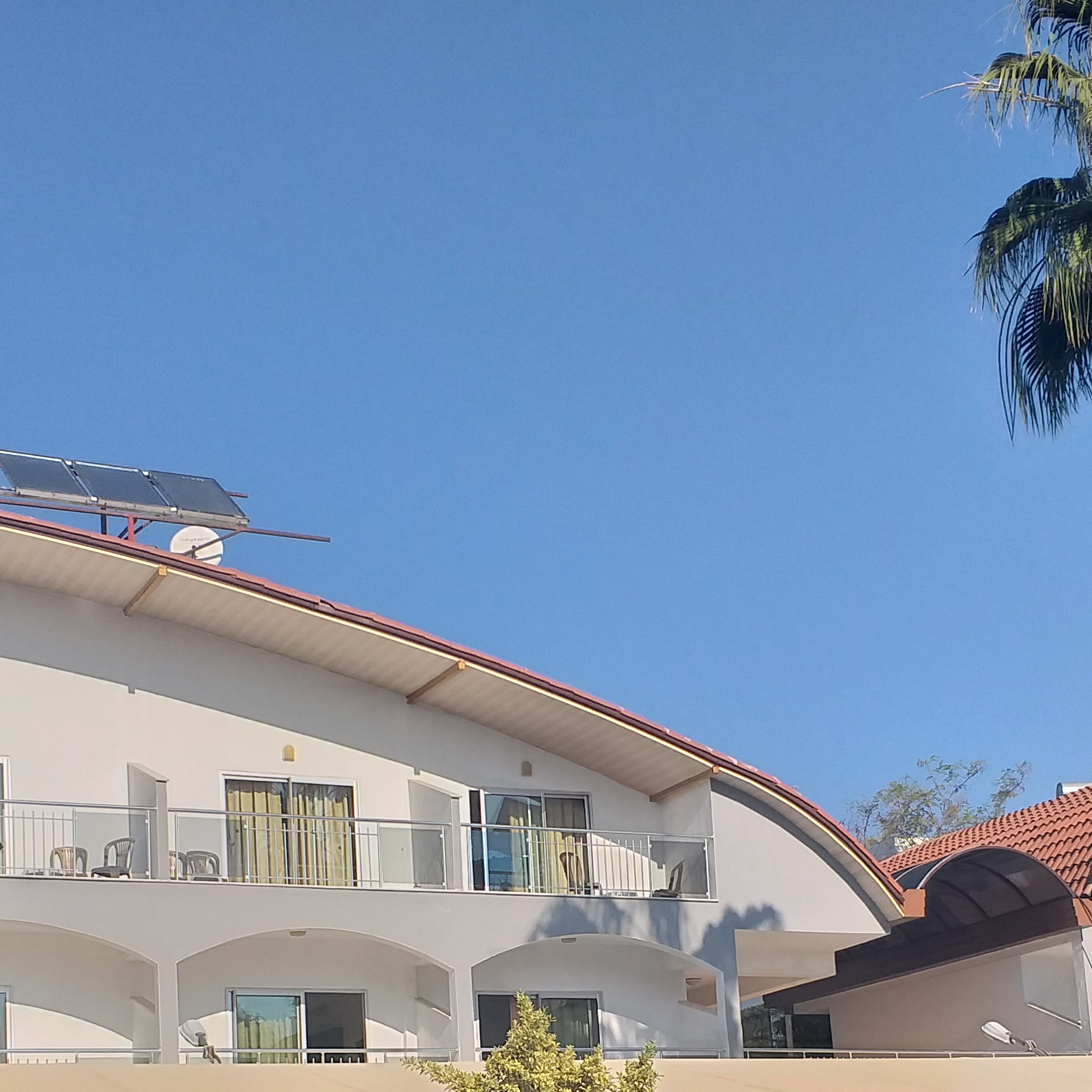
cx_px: 571
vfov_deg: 29.0
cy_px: 947
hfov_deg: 30.0
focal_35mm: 57
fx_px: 2034
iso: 40
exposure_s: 1/2412
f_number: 1.7
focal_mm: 3.93
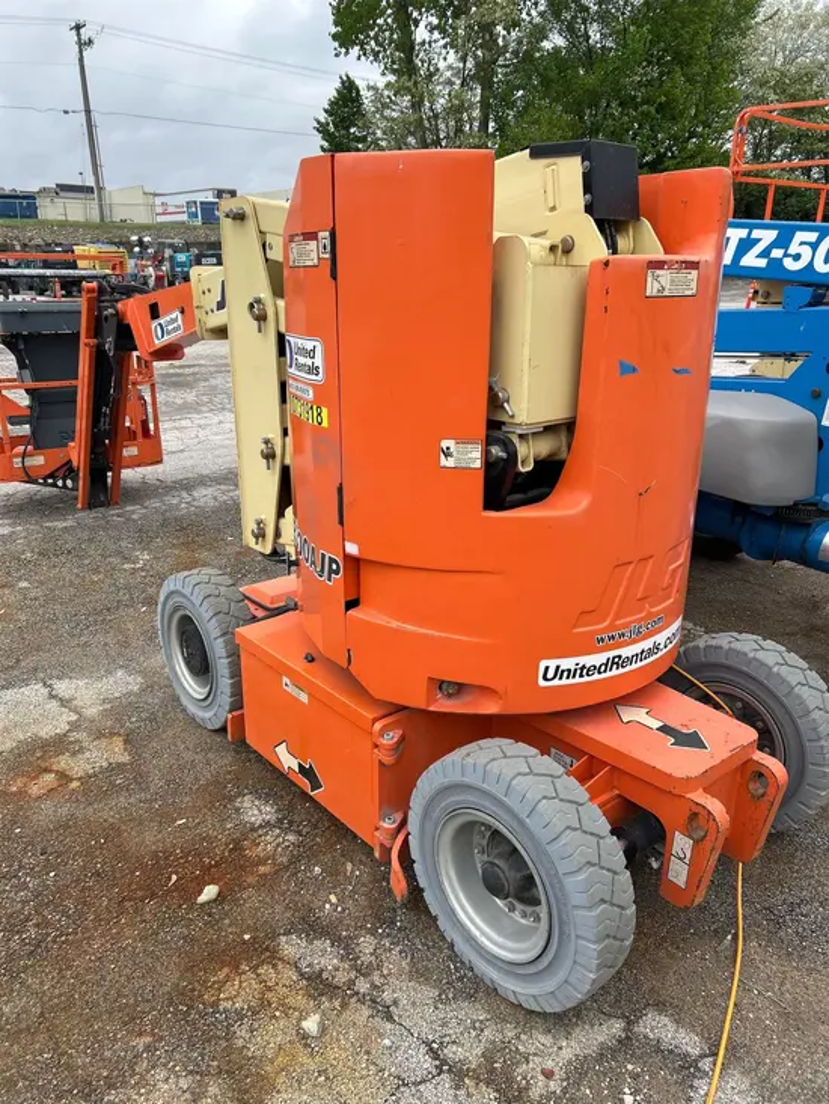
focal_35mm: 26
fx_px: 830
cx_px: 414
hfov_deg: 53.1
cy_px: 552
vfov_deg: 67.3
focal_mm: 5.7
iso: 50
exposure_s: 1/1377
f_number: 1.5
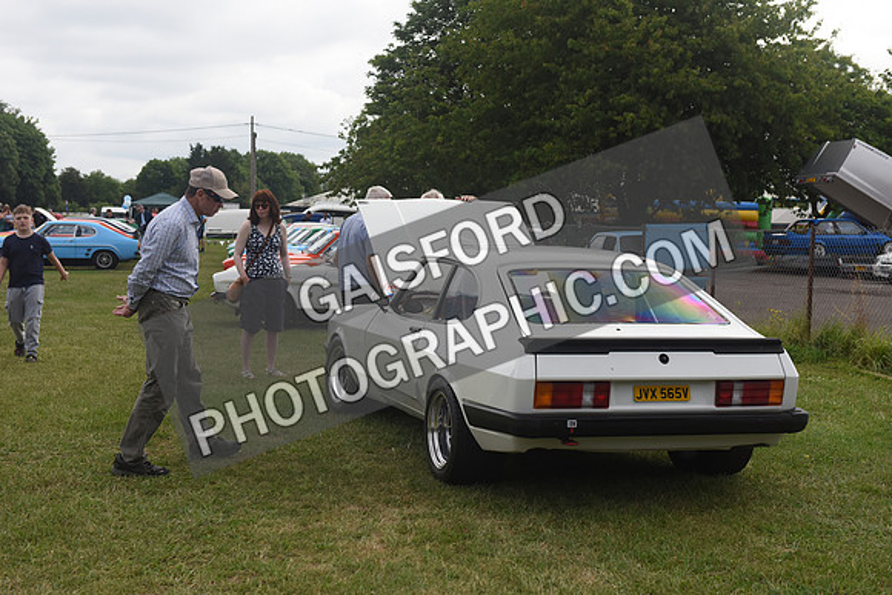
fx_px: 1289
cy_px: 298
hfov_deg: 38.2
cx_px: 446
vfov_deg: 26.0
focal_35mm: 52
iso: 720
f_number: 5.6
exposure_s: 1/1000
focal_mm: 52
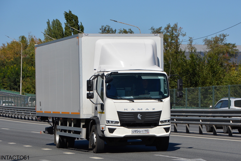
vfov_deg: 10.2
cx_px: 120
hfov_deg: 15.2
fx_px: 904
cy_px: 80
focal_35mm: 135
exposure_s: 1/2000
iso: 400
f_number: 8
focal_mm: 90
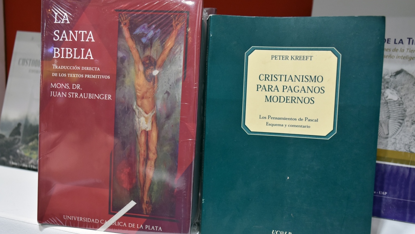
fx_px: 418
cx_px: 206
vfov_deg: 31.2
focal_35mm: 38
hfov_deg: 52.8
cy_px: 124
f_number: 5
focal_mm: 24
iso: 800
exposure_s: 1/100
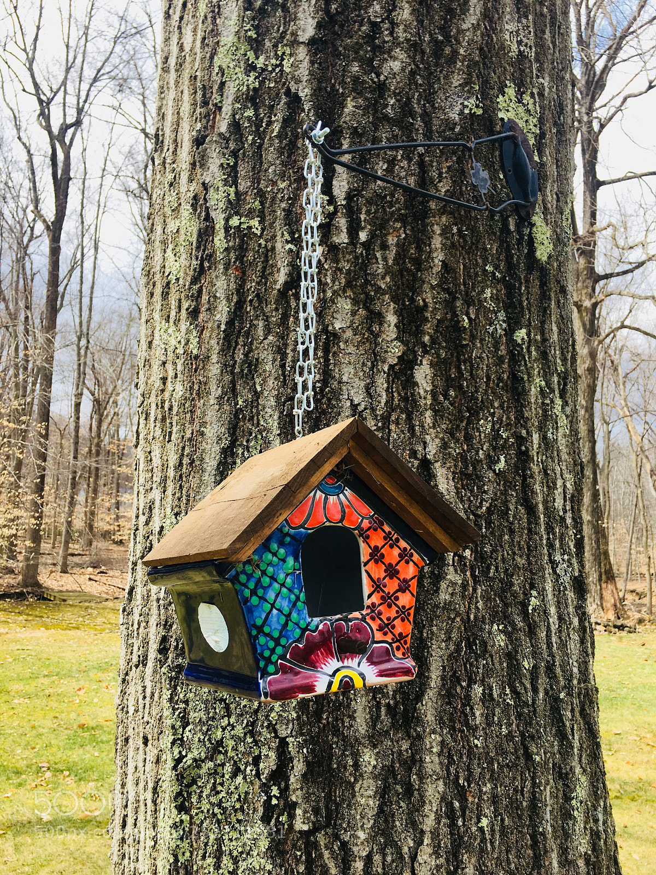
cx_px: 328
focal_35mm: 29
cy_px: 438
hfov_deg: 48.2
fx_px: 733
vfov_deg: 61.7
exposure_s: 1/705
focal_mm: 4.15
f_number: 2.2
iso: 25
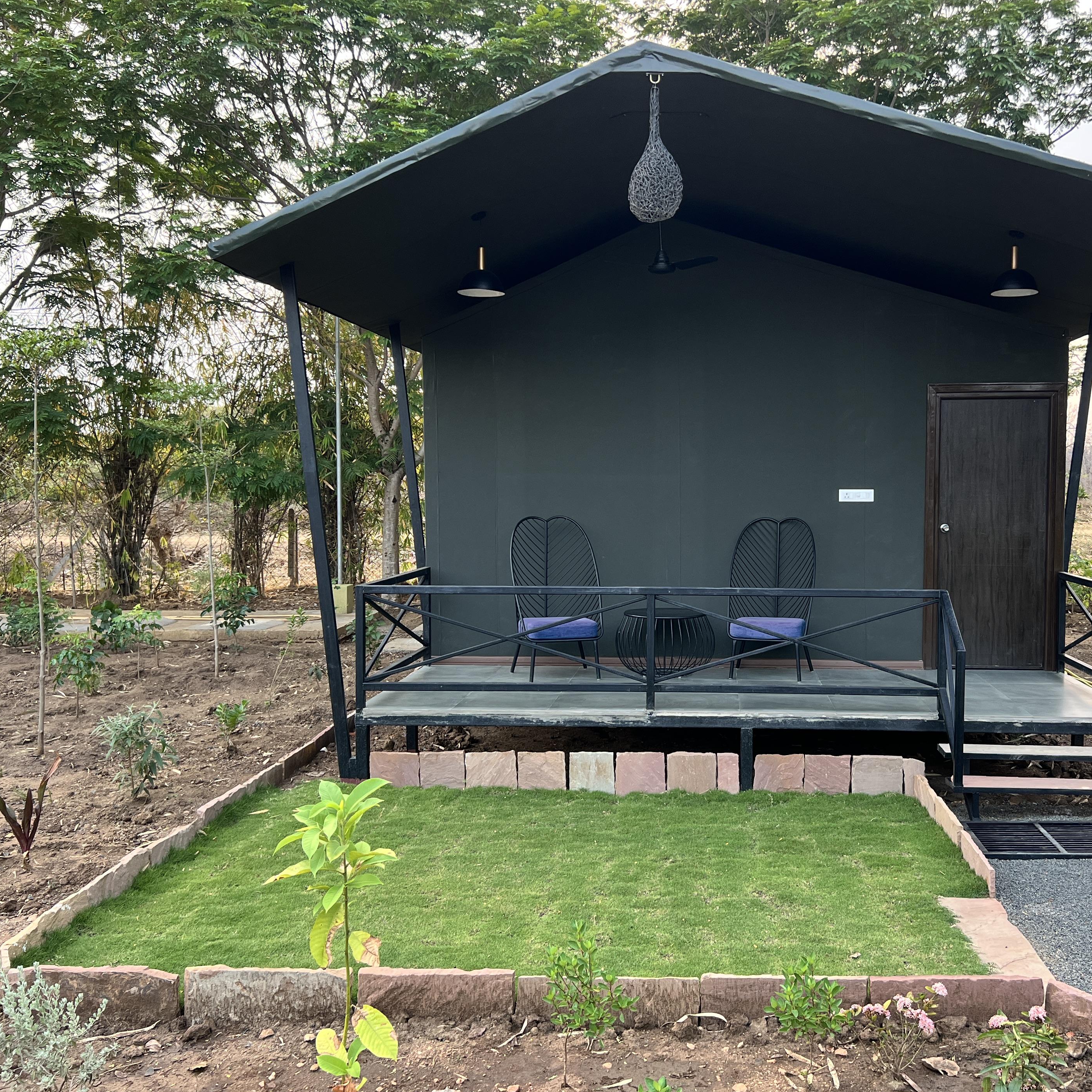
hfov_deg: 49.2
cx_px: 687
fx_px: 1178
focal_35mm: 33
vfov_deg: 49.7
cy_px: 539
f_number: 1.5
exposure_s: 1/121
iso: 100
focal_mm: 5.7
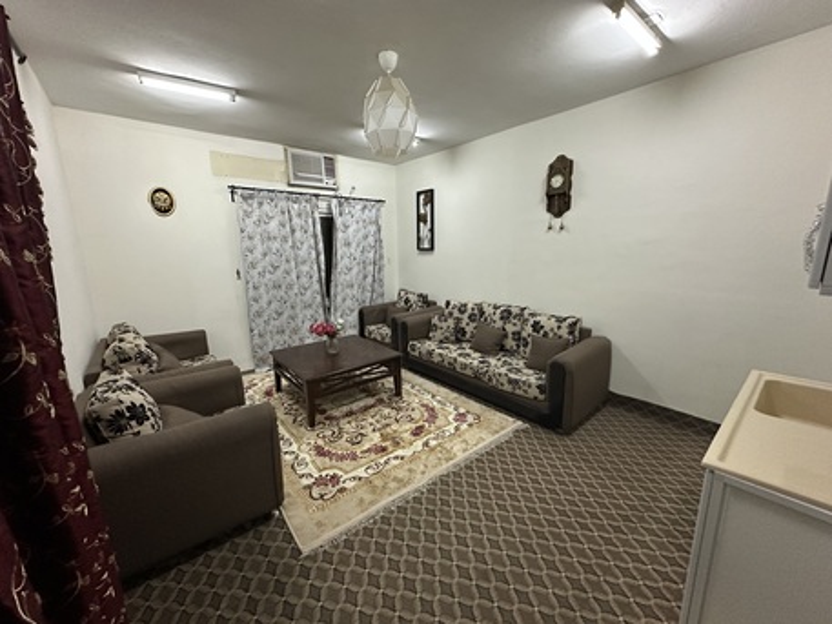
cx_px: 416
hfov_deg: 102.0
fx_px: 337
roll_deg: +1.0
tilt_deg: -10.1
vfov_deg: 85.7
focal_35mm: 14
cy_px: 312
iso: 500
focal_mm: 2.22
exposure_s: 1/60
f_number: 2.2
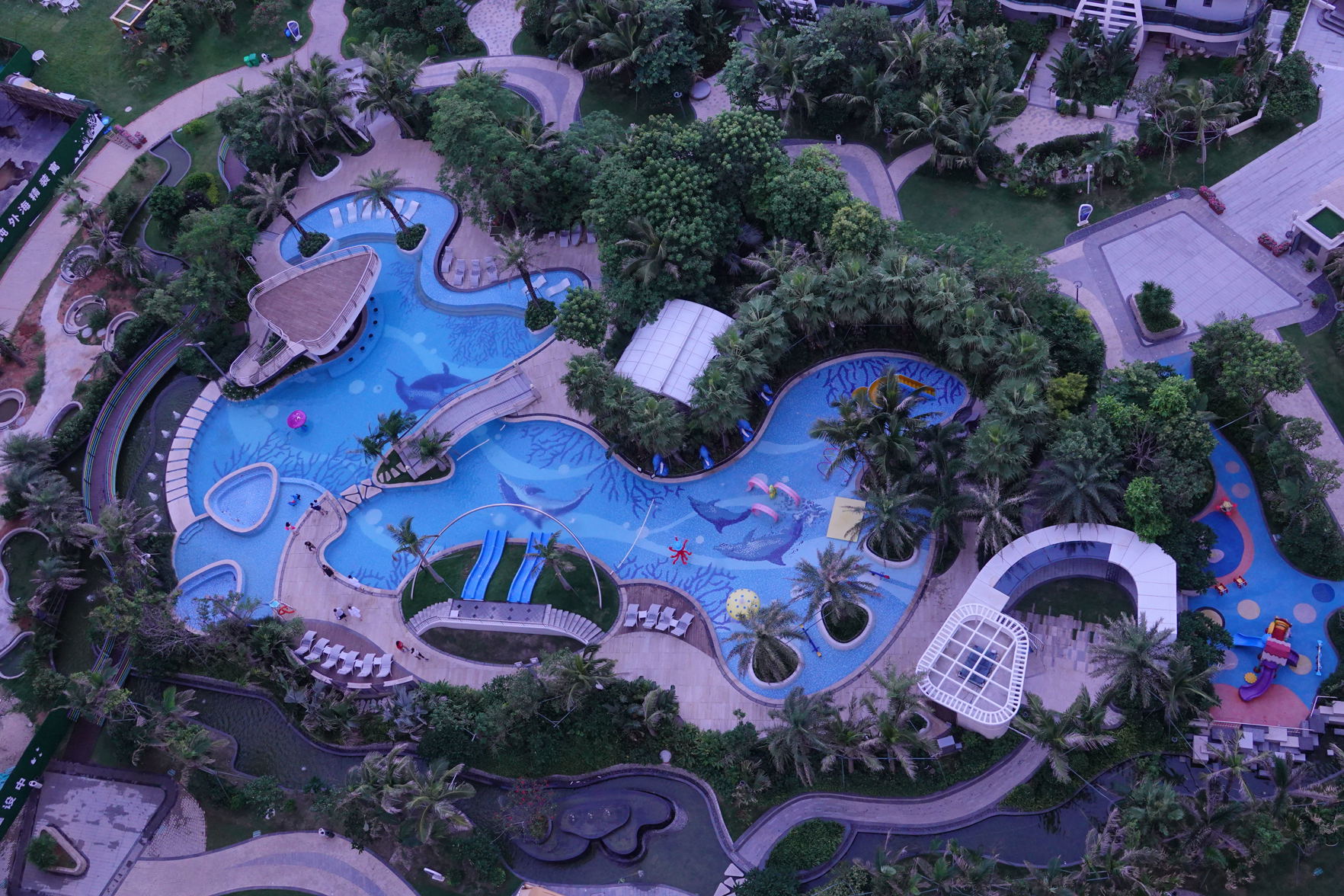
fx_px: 1269
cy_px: 448
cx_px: 672
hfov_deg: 55.8
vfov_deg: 38.9
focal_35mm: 34
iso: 640
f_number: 2.8
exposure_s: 1/640
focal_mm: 12.63
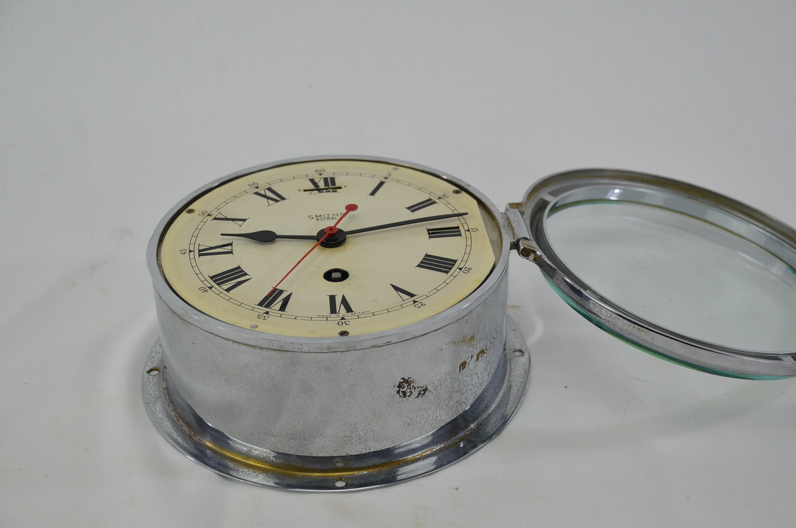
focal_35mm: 72
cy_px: 264
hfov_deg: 28.1
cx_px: 398
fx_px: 1589
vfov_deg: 18.8
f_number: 5.6
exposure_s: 1/125
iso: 280
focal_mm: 48
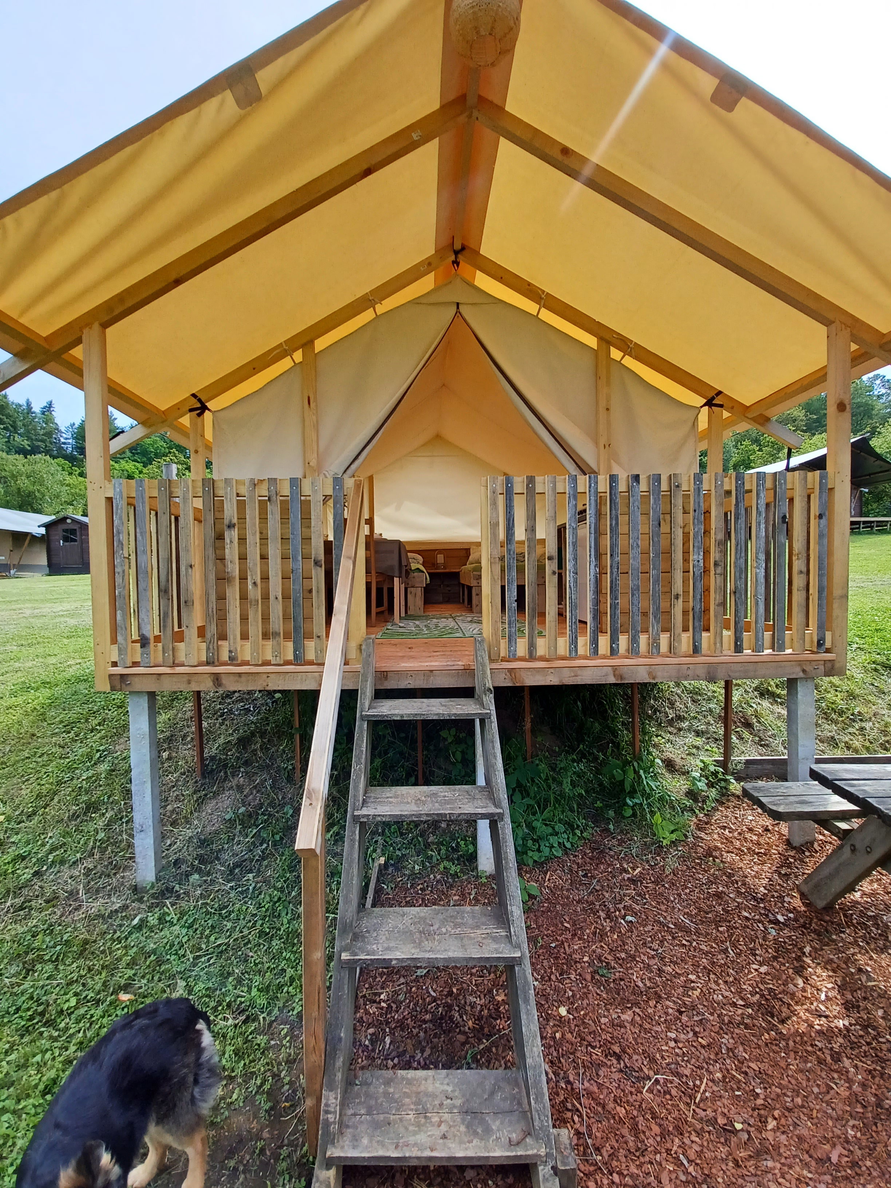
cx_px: 446
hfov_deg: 89.9
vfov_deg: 106.2
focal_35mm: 13
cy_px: 594
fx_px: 446
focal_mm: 1.42
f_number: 2.2
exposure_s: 1/411
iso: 40
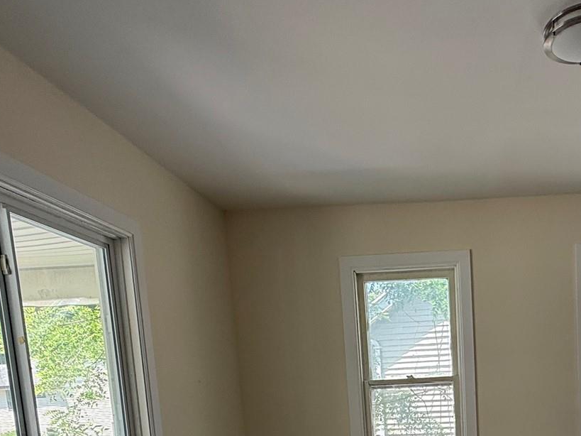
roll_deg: +3.3
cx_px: 455
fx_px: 587
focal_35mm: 35
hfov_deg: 49.9
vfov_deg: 35.7
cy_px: 459
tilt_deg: -7.4
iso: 80
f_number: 2.2
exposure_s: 1/99
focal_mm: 2.22
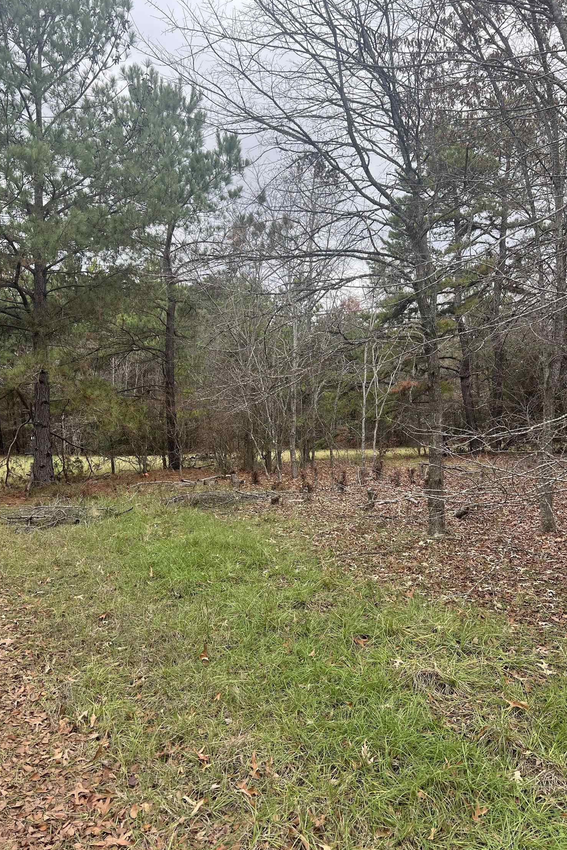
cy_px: 418
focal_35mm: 28
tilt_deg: -0.2
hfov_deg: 46.4
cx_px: 294
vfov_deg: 65.5
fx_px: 662
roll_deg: +1.2
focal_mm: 5.7
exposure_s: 1/718
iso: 50
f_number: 1.5
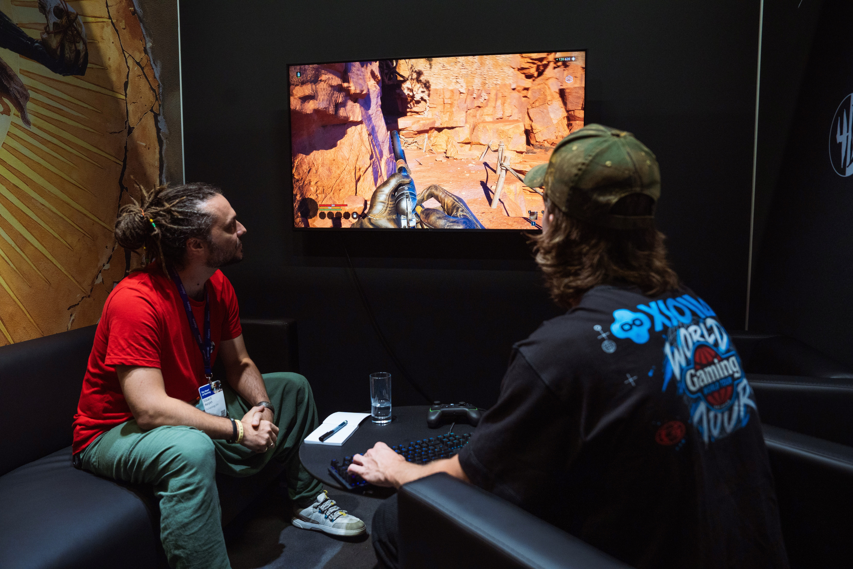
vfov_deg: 53.1
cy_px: 284
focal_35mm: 24
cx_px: 426
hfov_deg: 73.7
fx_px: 569
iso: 2500
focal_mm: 24
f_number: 4
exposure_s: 1/160
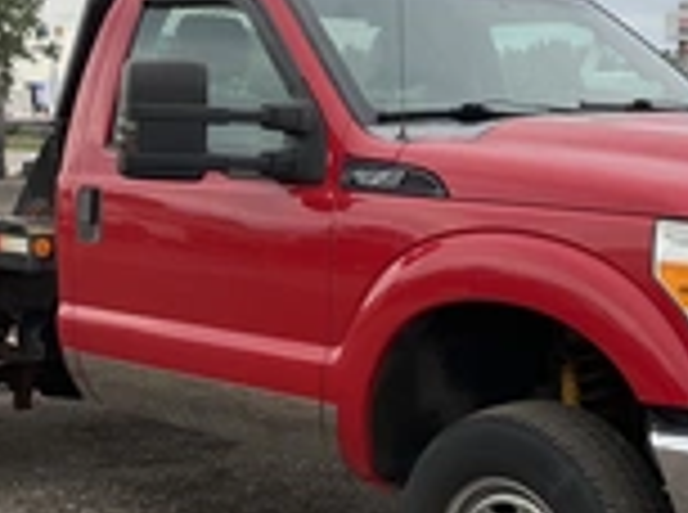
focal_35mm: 76
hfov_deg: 25.6
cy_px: 270
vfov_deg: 19.3
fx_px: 1507
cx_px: 463
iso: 25
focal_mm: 3
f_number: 1.8
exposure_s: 1/855
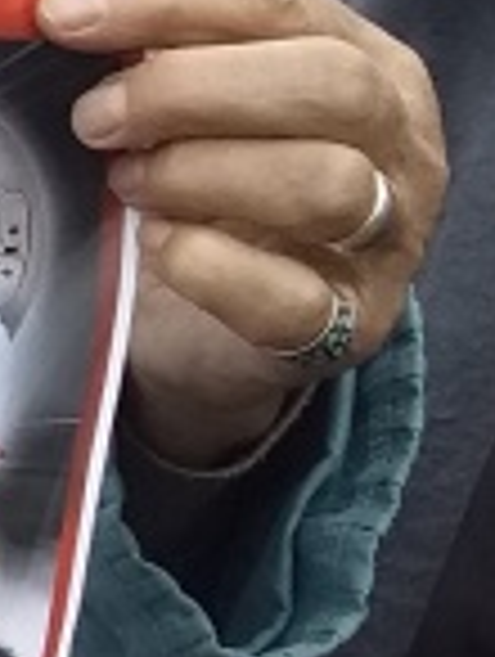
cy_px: 148
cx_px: -1066
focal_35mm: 217
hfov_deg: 6.2
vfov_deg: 9.1
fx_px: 4125
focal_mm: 3.3
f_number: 2.2
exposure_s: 1/311
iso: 200
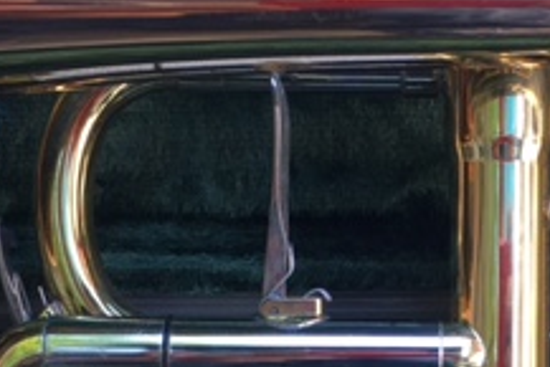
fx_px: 1361
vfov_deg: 15.2
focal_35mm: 89
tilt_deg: -52.6
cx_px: 413
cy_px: 347
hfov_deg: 22.6
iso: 40
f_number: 2.2
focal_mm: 4.15
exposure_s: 1/100
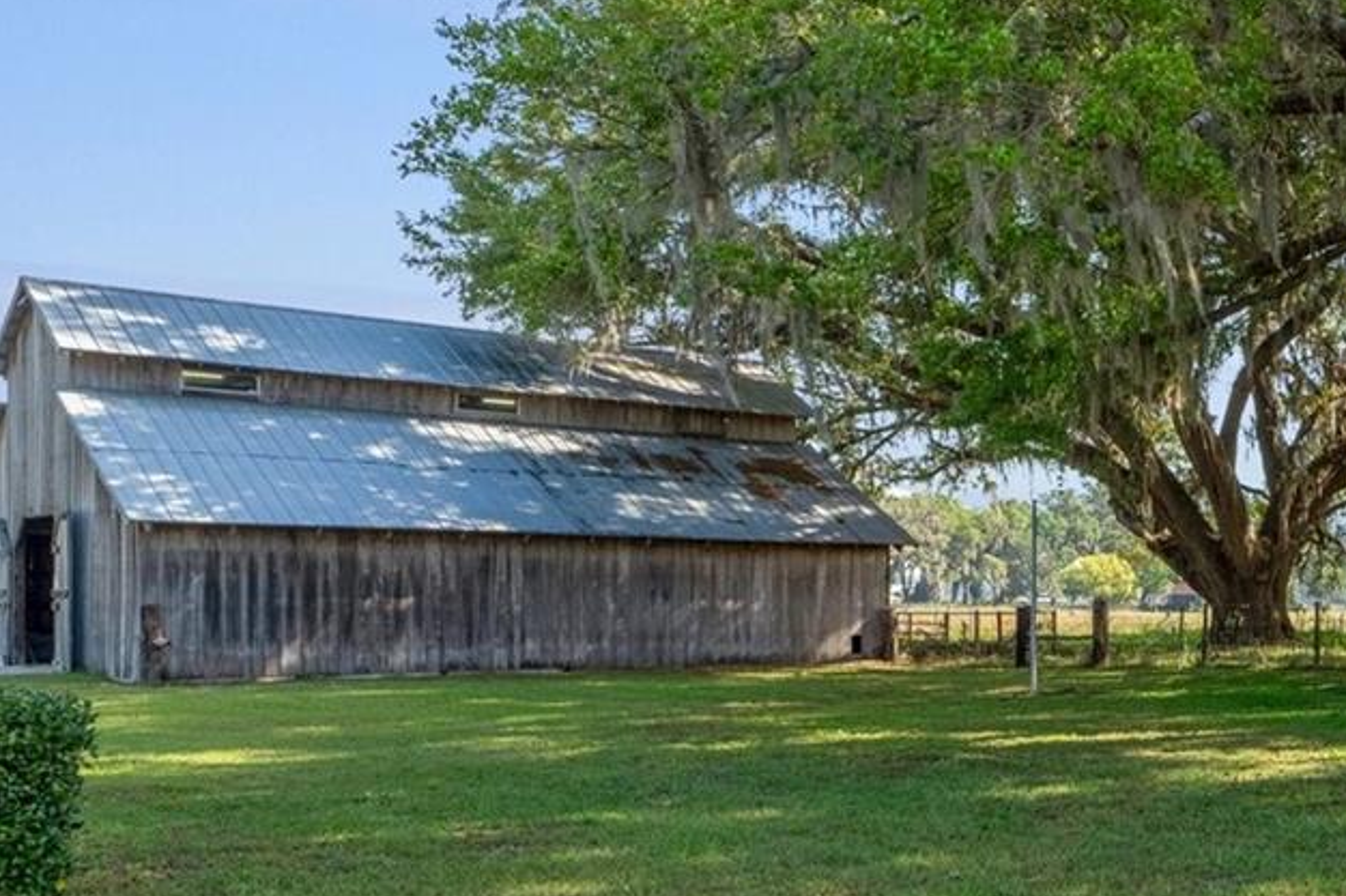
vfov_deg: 29.1
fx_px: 1719
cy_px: 580
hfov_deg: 37.2
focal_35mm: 46
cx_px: 1408
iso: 320
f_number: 8
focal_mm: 12
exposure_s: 1/500
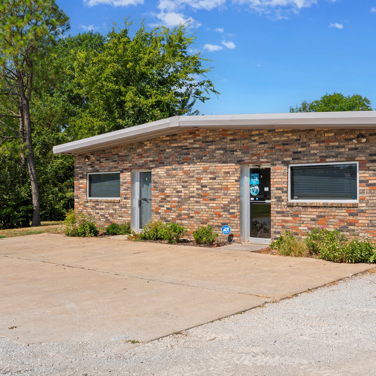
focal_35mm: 37
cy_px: 190
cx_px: 228
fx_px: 458
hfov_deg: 44.3
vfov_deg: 44.6
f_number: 9
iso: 200
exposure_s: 1/320
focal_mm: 25.9
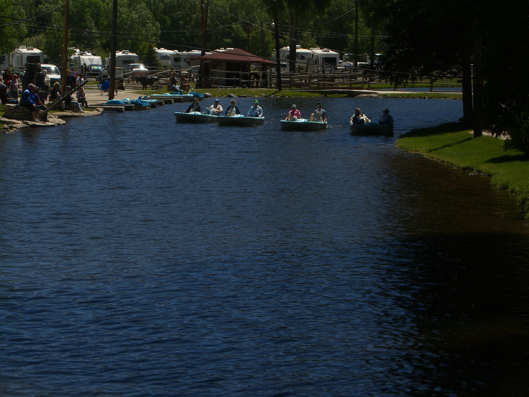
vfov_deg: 13.0
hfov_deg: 17.3
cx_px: 264
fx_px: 1742
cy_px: 198
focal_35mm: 114
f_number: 7.4
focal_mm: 23.7
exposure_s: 1/400
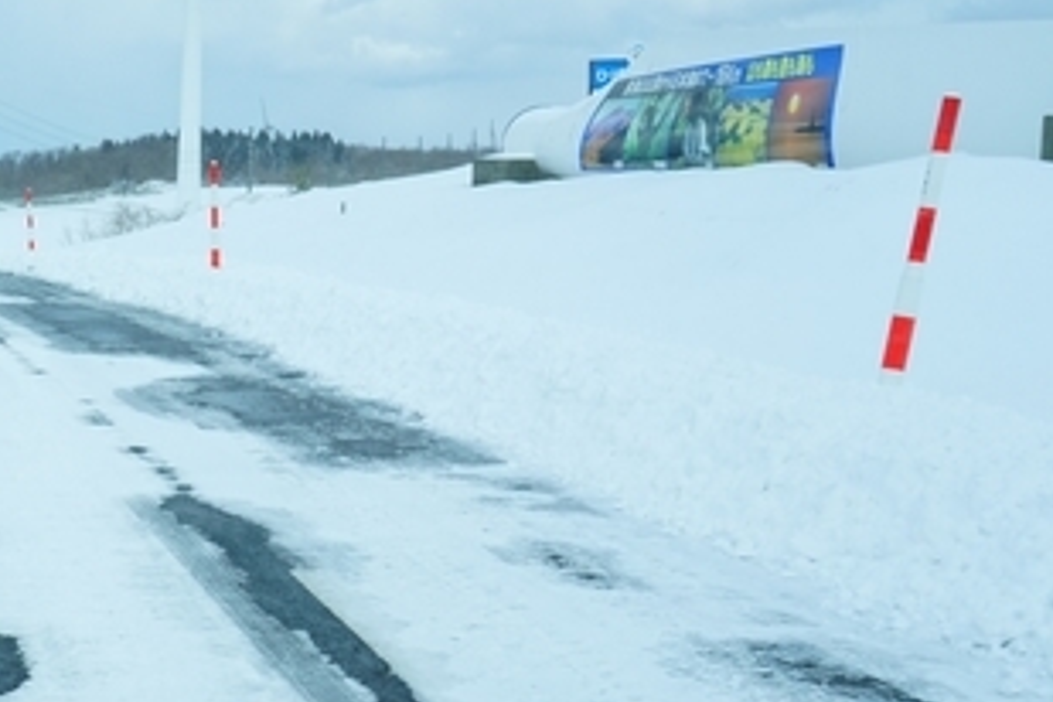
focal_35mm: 70
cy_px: 463
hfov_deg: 25.7
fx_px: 2047
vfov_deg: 19.4
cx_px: -222
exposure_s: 1/125
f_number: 11
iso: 100
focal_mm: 27
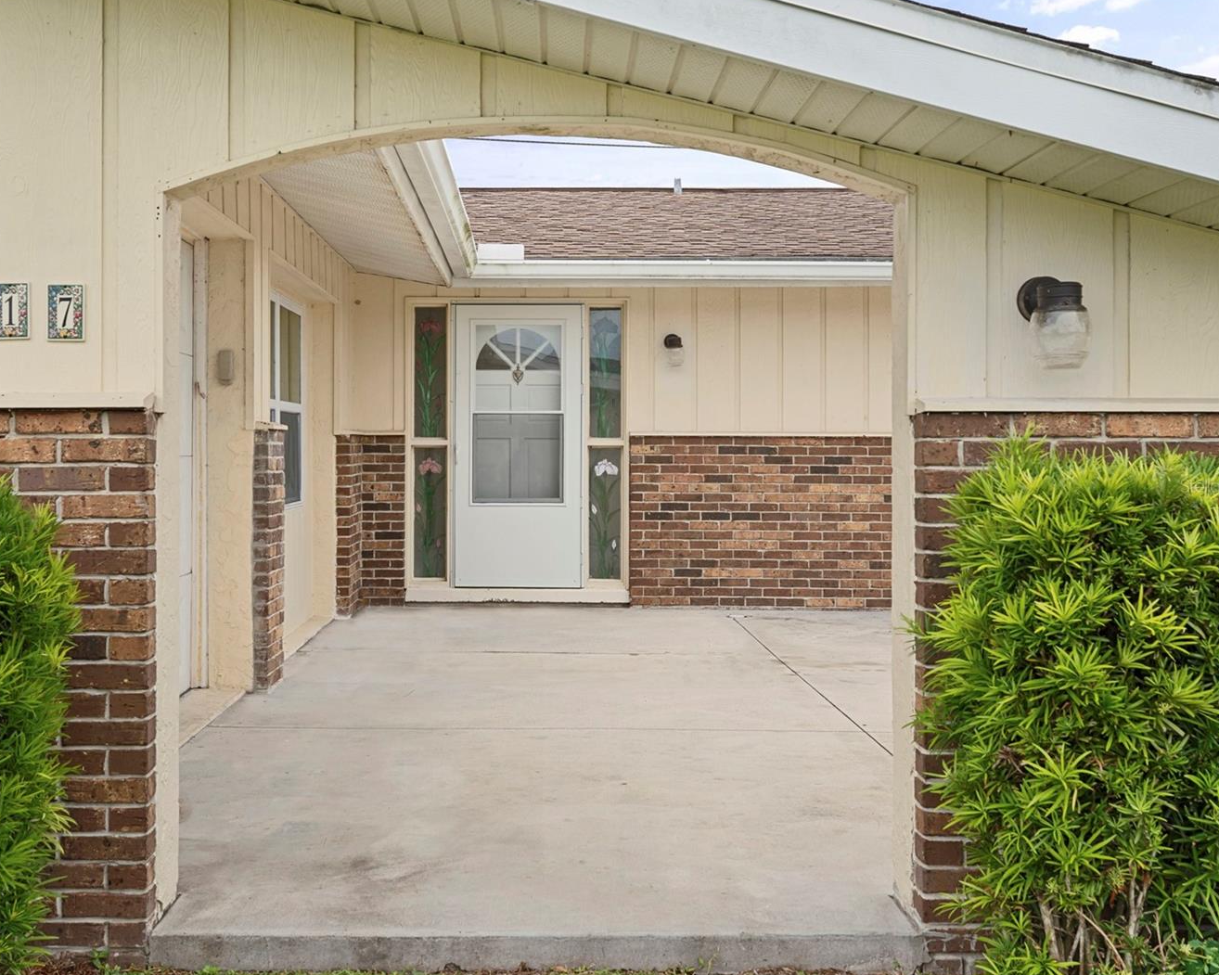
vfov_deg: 37.3
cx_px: 520
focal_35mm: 40
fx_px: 1443
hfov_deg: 45.7
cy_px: 485
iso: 400
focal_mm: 35
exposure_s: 1/60
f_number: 8
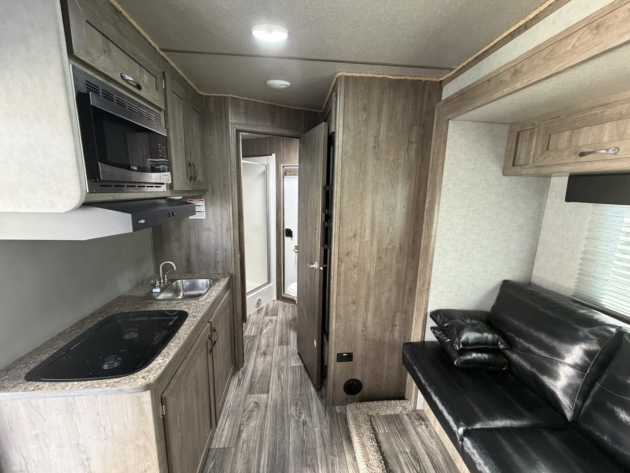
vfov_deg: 85.7
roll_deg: -0.4
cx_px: 315
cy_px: 236
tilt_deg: -11.6
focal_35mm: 14
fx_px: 255
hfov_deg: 102.1
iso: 400
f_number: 2.2
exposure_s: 1/60
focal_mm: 2.22
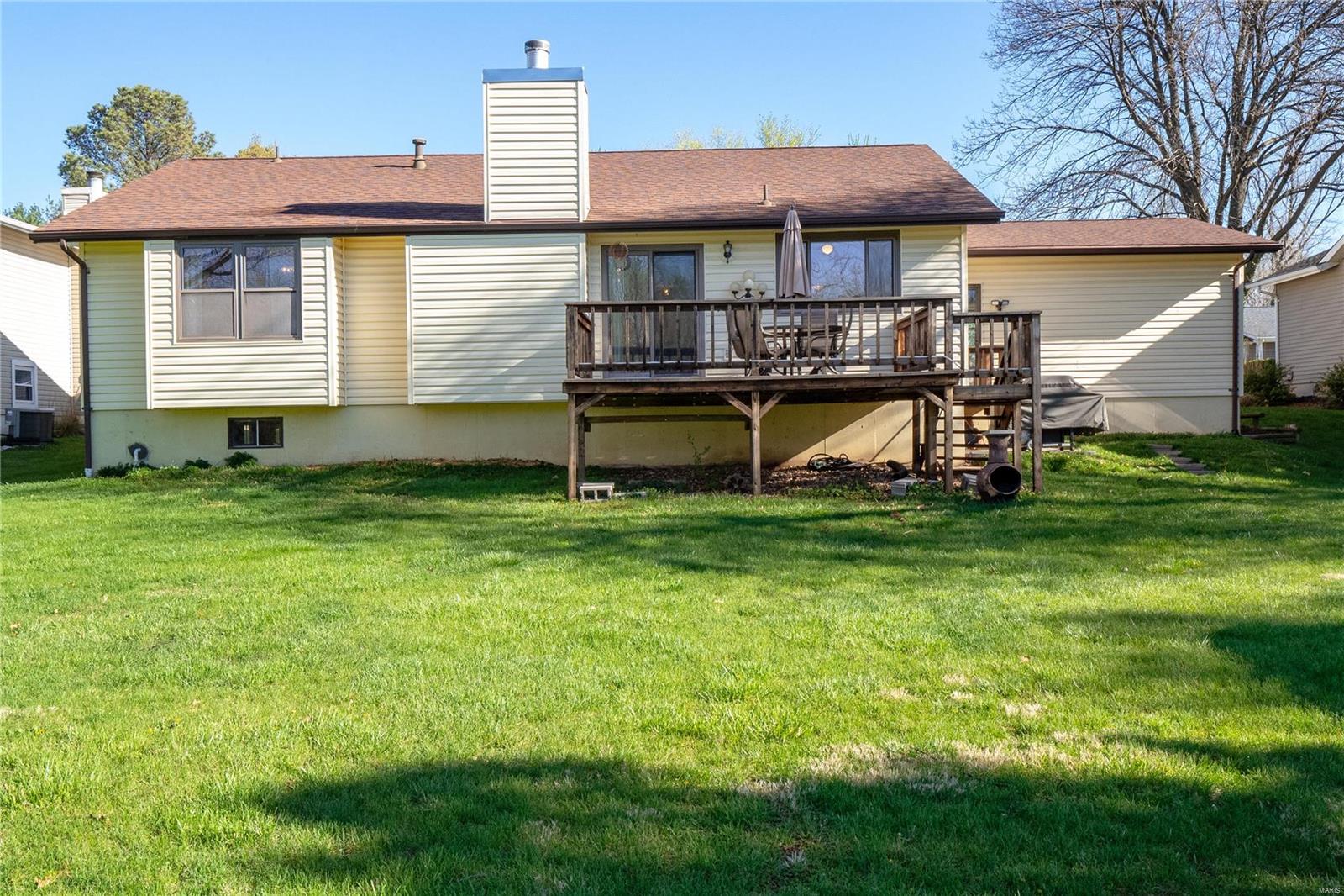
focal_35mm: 32
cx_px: 672
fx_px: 1194
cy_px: 448
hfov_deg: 58.7
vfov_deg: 41.1
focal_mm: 16
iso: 400
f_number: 8
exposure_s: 1/400
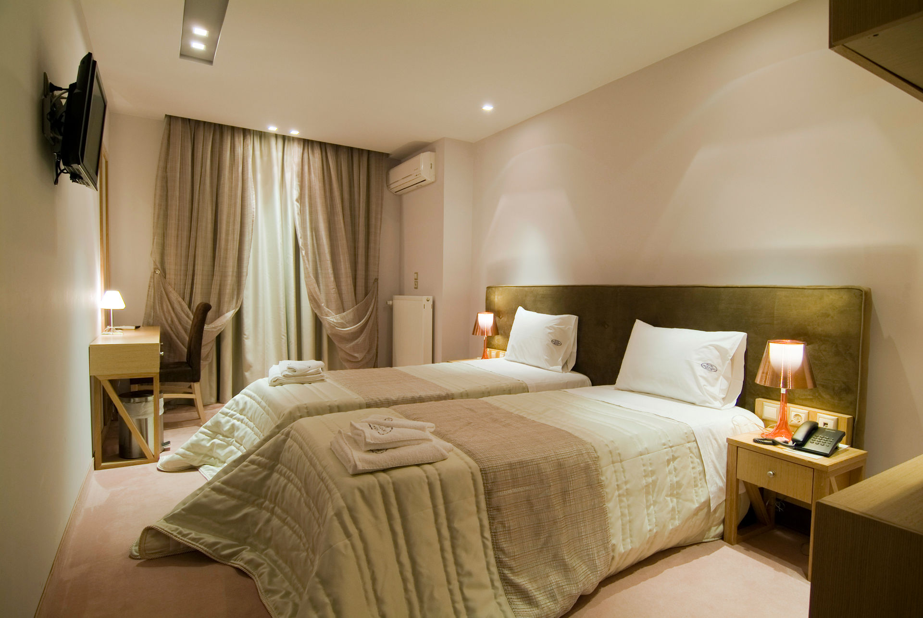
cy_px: 309
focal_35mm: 18
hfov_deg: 89.9
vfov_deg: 67.5
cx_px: 462
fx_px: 462
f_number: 5.6
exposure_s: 1/4
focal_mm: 12
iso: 200
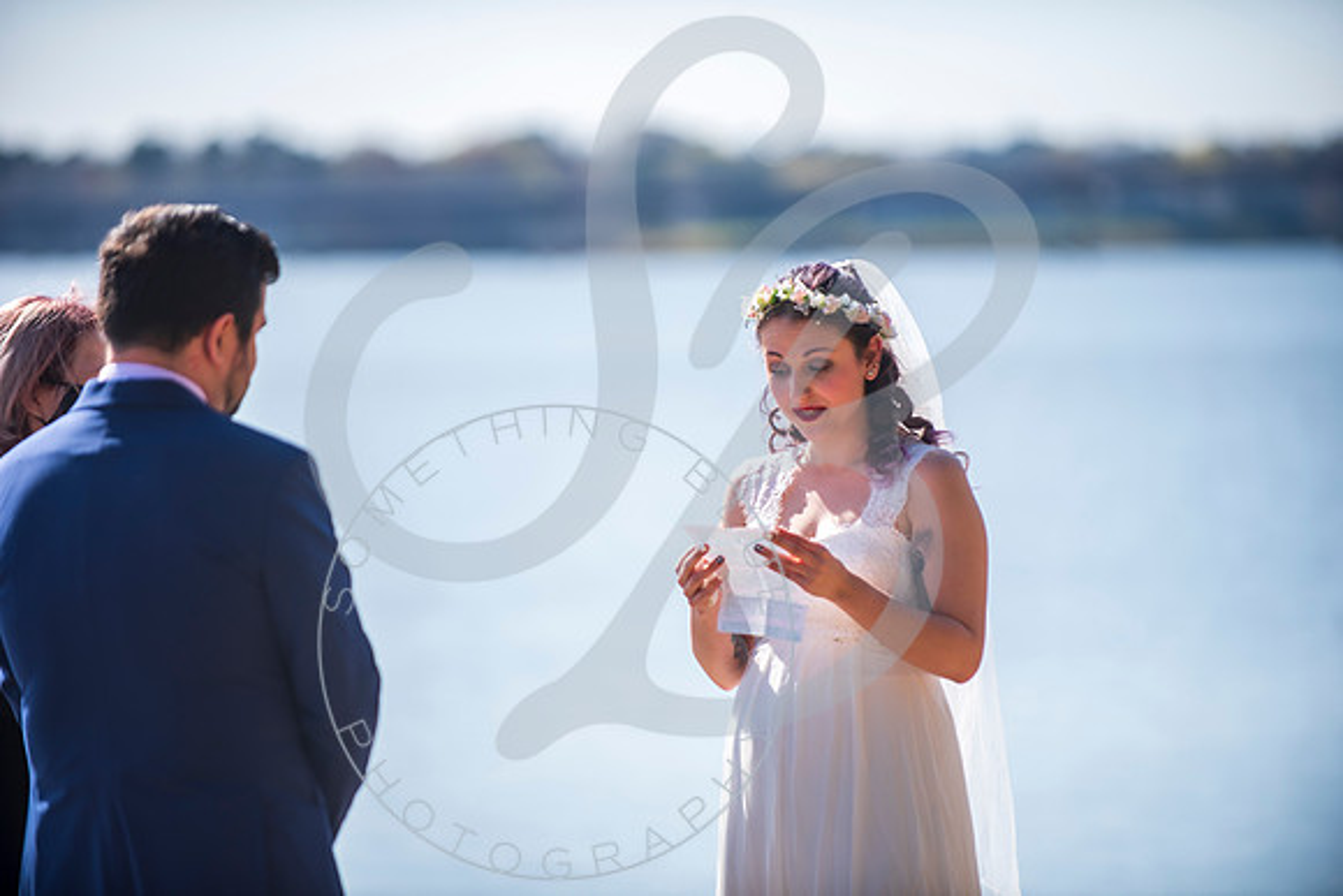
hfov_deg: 10.3
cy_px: 448
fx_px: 7463
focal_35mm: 200
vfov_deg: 6.9
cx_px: 672
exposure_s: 1/1000
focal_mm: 200
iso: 100
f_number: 2.8
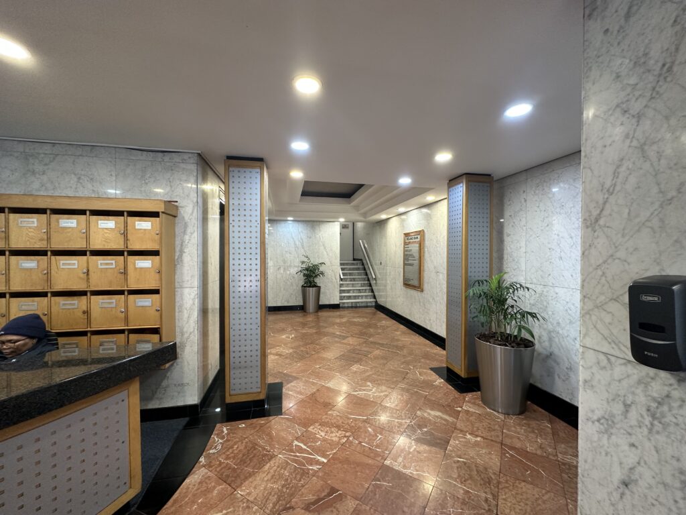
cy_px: 258
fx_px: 277
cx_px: 343
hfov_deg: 102.1
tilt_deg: -1.3
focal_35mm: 14
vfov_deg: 85.7
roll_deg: +0.6
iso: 160
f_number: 2.2
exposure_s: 1/50
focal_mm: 2.22
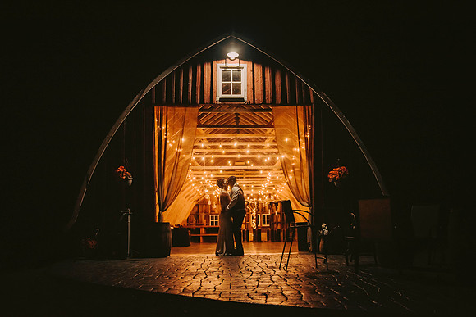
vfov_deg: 36.9
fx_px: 476
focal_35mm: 36
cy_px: 158
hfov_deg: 53.1
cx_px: 238
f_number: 2.8
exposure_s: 1/160
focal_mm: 36
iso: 1250
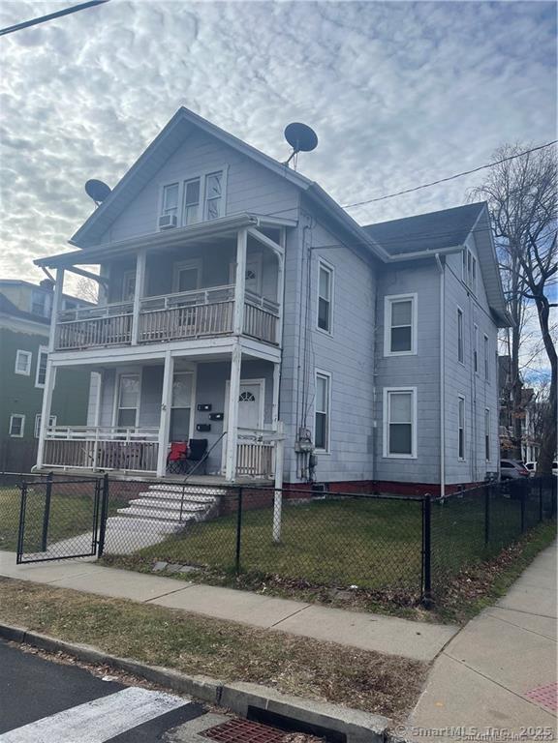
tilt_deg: +7.2
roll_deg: -1.1
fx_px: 559
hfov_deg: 53.1
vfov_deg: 67.3
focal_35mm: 26
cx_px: 279
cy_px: 372
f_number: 1.6
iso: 32
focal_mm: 5.1
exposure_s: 1/5128
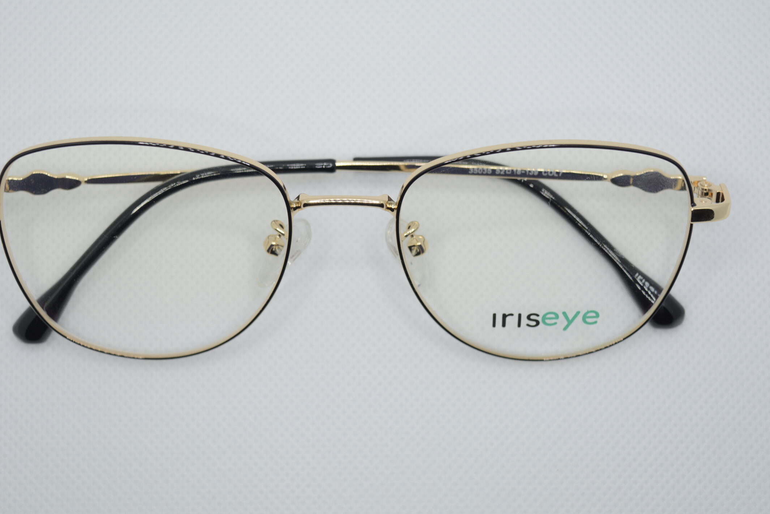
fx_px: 1540
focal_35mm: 72
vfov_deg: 18.9
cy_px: 228
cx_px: 364
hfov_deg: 28.1
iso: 200
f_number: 5.6
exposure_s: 1/125
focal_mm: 40
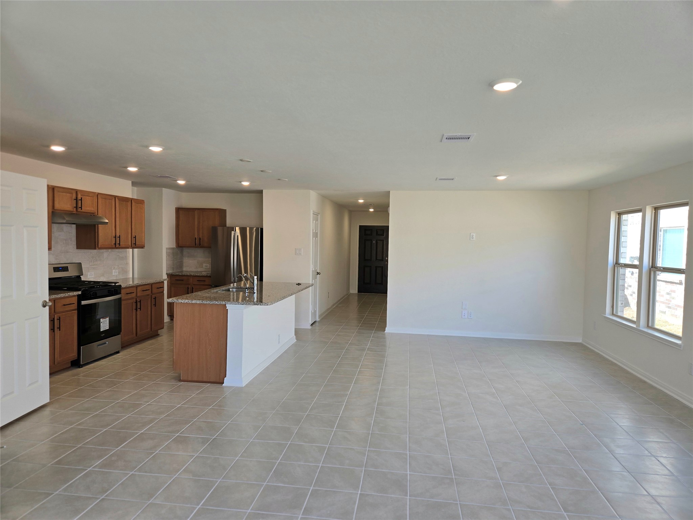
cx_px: 346
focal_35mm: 23
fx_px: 460
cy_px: 260
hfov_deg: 73.9
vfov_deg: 58.9
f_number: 1.8
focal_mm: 5.4
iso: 40
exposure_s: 1/120
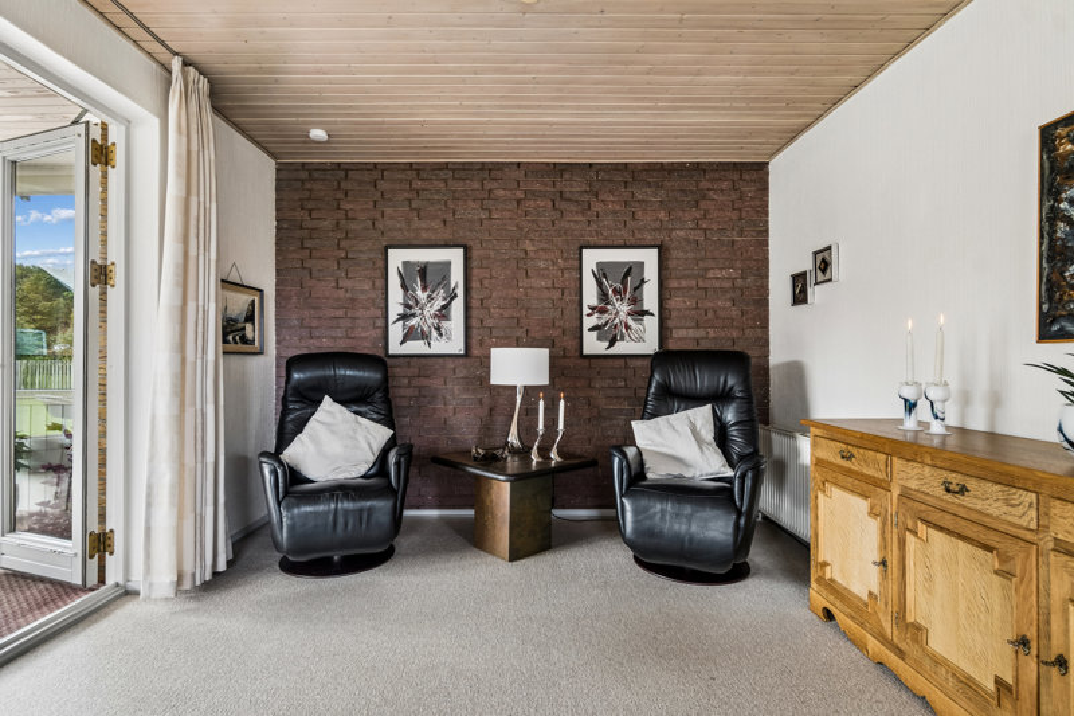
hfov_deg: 95.0
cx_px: 537
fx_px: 492
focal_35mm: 16
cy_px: 358
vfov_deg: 72.0
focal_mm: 11
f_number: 8
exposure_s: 1/8
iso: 200
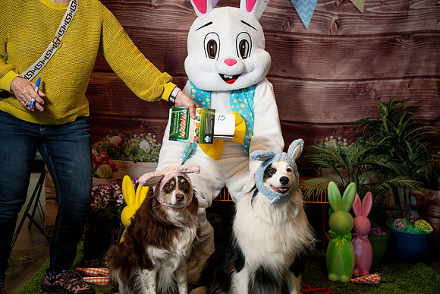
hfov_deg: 43.6
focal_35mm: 45
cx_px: 220
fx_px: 550
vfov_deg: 29.9
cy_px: 147
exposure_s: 1/500
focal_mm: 45
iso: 4000
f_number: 2.8
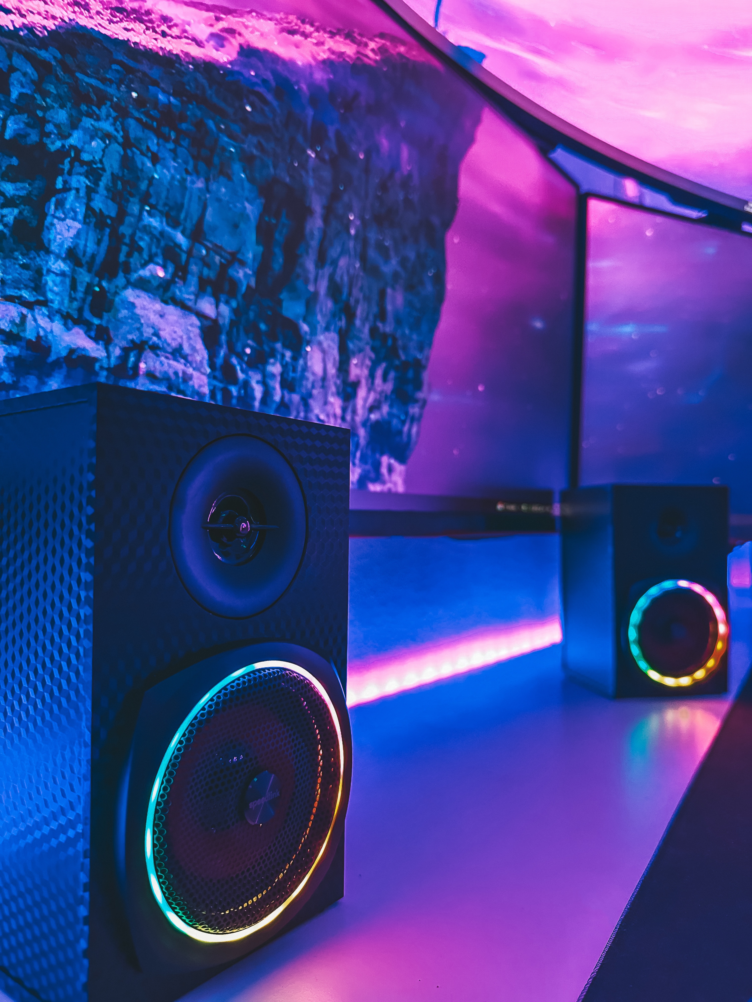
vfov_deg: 71.6
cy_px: 501
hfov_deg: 56.8
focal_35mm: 24
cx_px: 376
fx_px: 695
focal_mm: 6.86
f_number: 1.8
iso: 800
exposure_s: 1/60
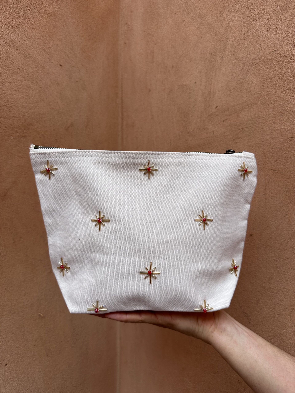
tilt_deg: -5.2
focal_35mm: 24
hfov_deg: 56.8
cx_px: 148
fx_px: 273
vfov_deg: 71.6
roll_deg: -0.7
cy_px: 196
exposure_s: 1/604
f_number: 1.78
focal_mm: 6.86
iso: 80
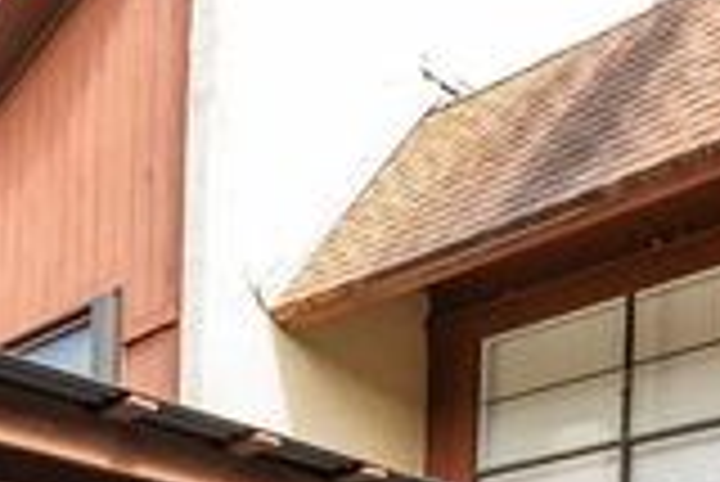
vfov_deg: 16.7
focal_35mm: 66
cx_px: 274
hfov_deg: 30.4
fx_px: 1321
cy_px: 896
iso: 250
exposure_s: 1/50
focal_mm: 11
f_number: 8
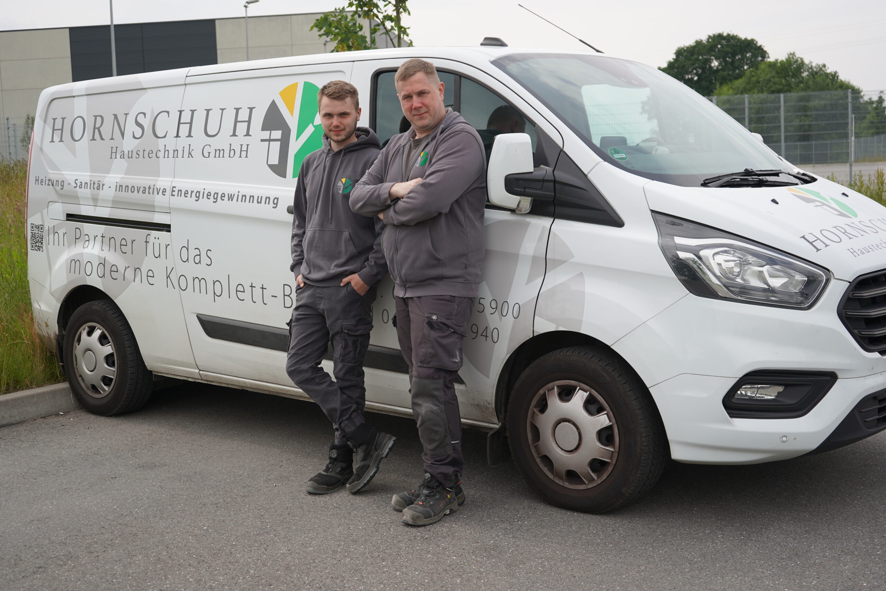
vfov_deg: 29.2
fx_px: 1132
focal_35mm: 46
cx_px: 443
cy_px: 296
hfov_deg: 42.7
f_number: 5
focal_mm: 46
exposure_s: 1/400
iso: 100
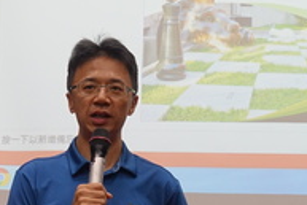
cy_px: 99
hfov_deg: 13.4
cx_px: 247
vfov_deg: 9.0
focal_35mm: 152
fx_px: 1297
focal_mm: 15.52
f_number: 2.8
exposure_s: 1/60
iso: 400
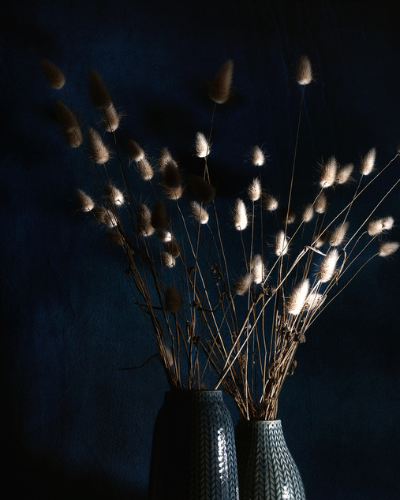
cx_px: 241
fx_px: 1051
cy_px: 301
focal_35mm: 71
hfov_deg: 21.5
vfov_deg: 26.7
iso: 200
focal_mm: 32
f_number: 10
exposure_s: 1/200
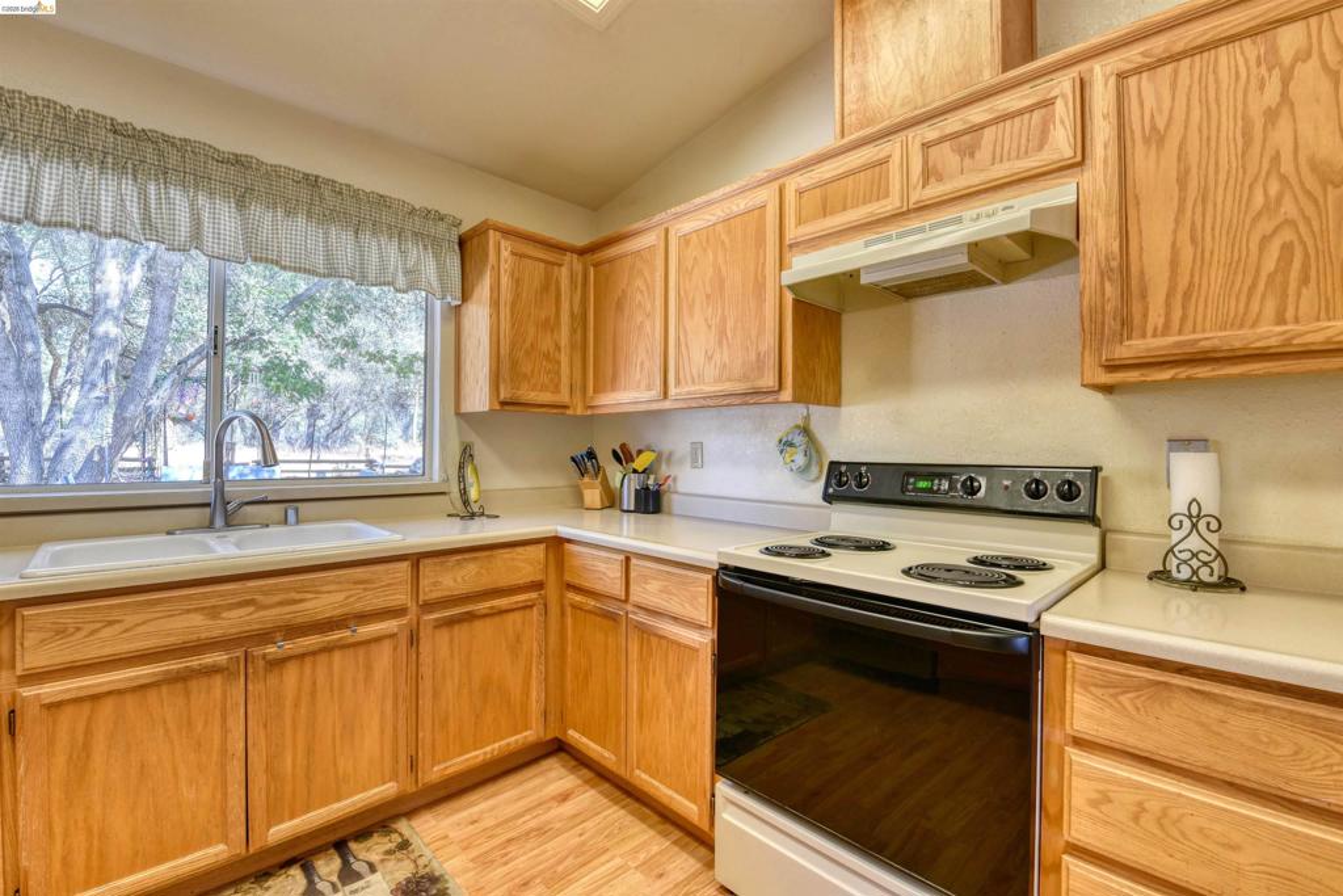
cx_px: 672
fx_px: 560
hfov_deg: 100.4
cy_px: 448
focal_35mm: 15
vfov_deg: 77.3
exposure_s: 1/8
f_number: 11
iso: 400
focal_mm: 15
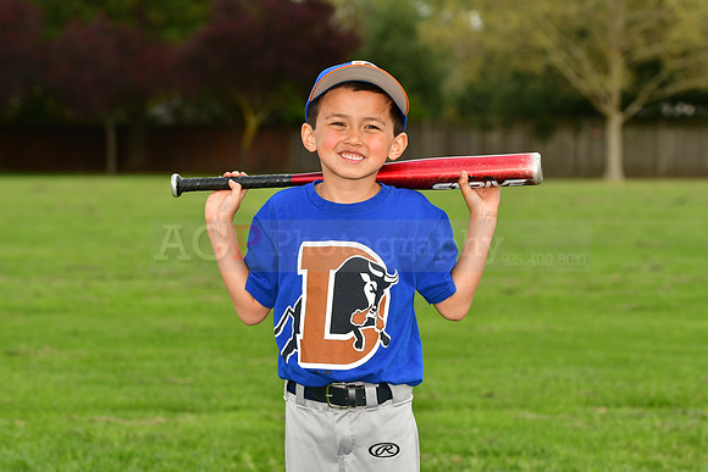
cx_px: 354
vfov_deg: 9.3
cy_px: 236
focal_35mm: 147
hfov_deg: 14.0
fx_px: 2892
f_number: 5
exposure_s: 1/500
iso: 200
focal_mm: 98
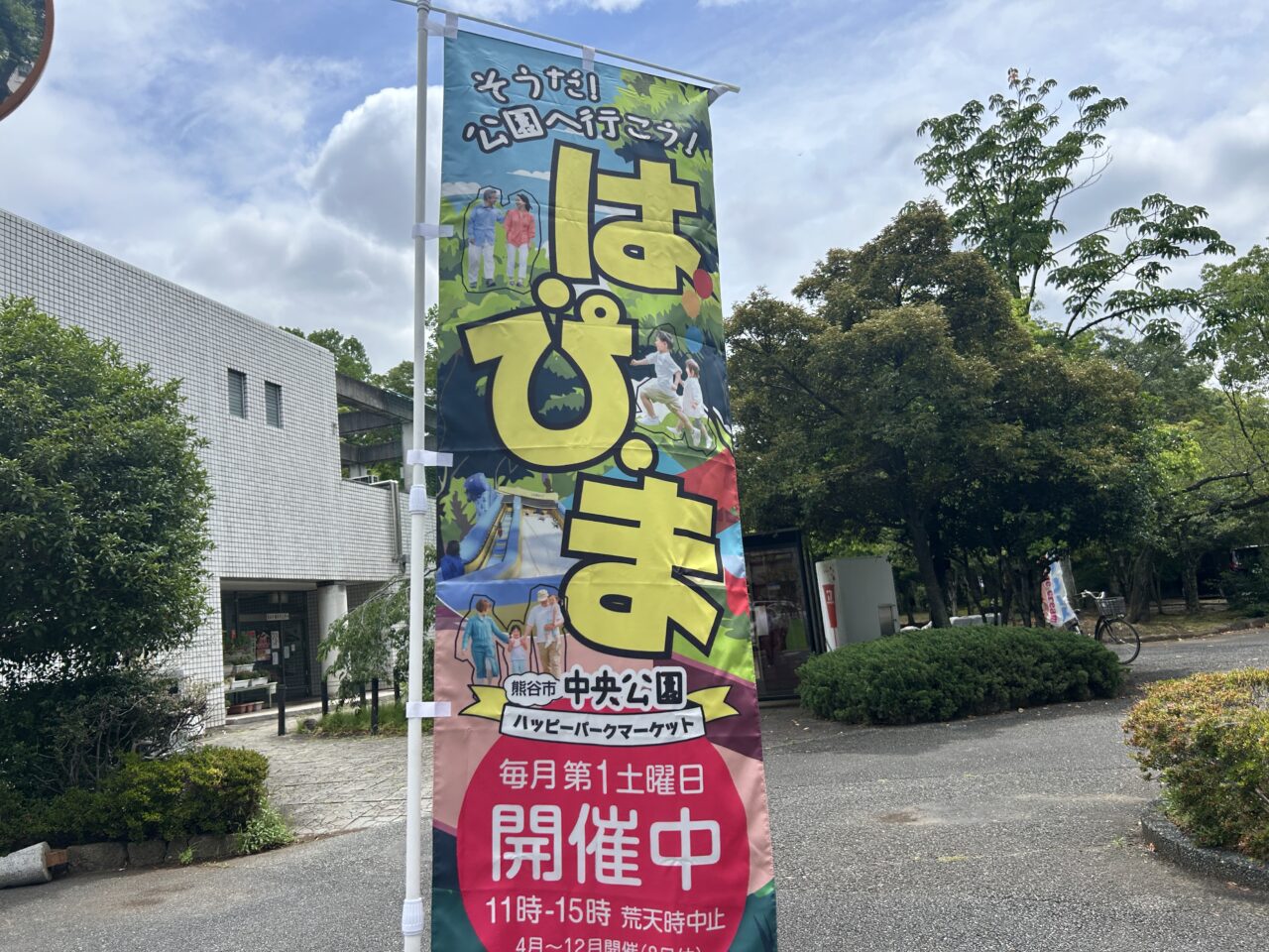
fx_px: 953
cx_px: 634
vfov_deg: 53.1
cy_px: 476
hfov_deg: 67.3
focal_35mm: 26
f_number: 1.5
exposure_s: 1/4115
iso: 50
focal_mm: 5.7
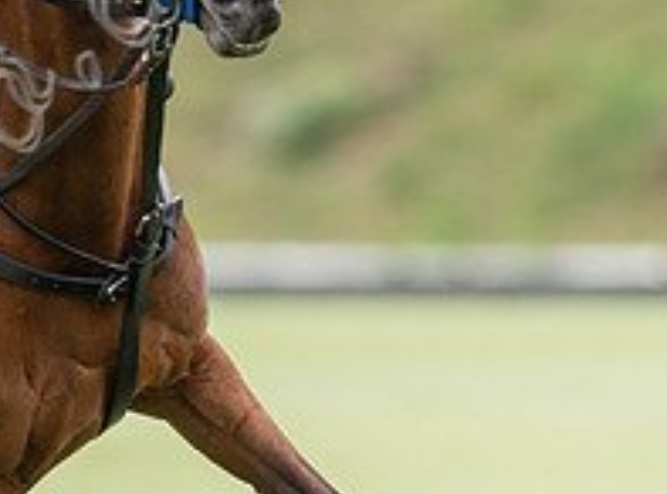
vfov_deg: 0.8
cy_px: 386
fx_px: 37740
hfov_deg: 1.0
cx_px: -133
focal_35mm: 1967
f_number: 4
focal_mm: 500
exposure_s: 1/1250
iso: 400
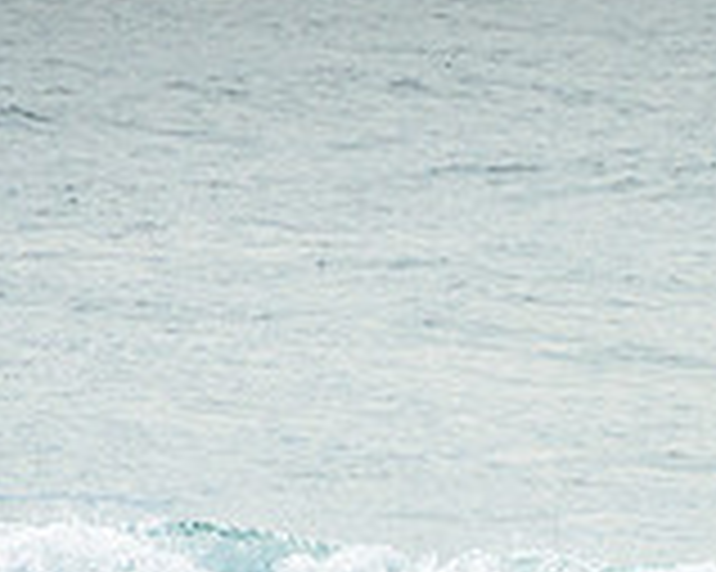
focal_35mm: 1679
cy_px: 632
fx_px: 35558
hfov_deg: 1.2
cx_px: 872
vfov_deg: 0.9
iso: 800
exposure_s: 1/1600
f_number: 16
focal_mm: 400
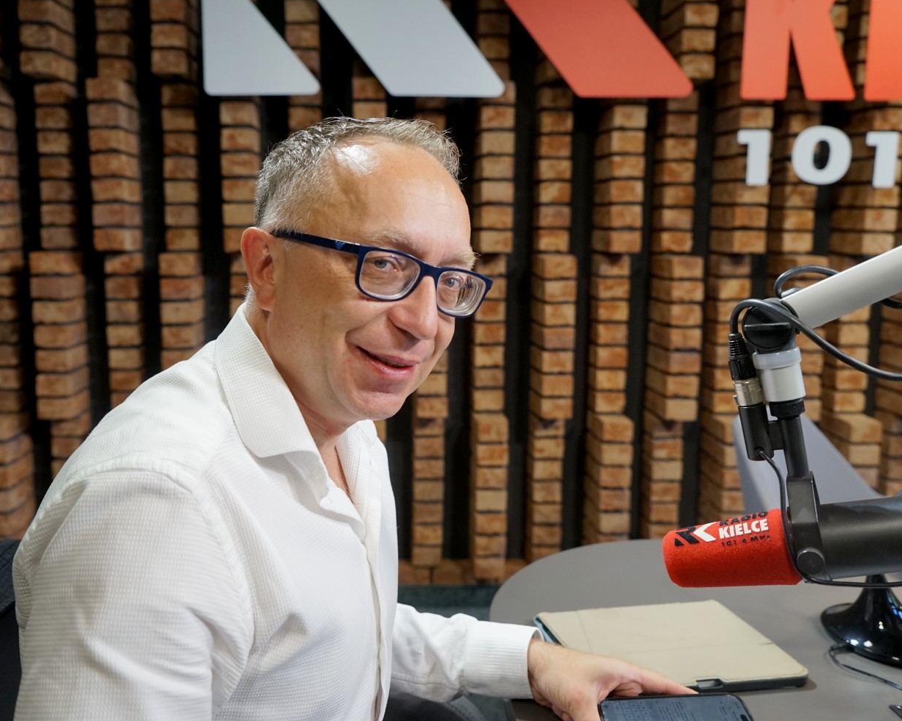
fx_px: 828
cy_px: 354
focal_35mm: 31
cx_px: 384
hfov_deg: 56.9
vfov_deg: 47.1
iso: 1250
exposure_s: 1/160
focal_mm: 27
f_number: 4
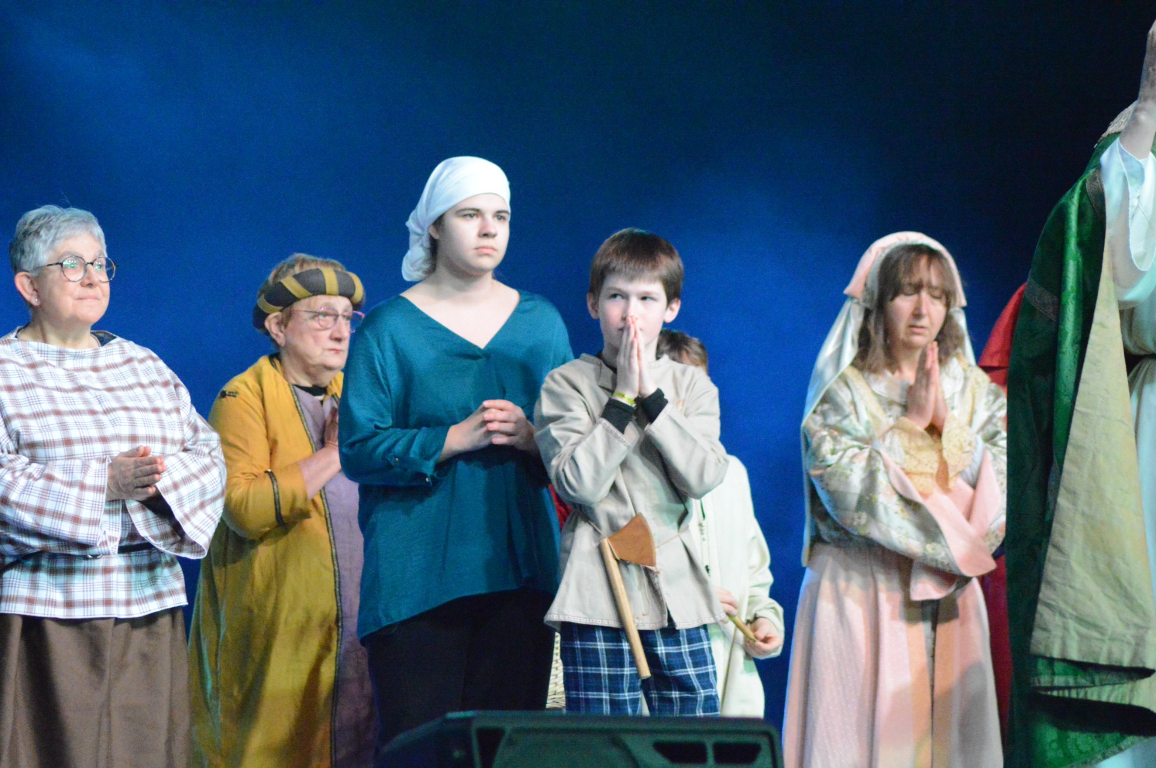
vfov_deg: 6.8
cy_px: 384
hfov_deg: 10.2
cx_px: 578
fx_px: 6496
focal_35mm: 202
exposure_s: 1/160
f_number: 5.6
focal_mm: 135
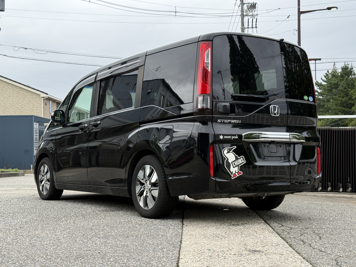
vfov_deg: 30.3
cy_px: 134
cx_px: 178
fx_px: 494
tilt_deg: +2.4
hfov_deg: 39.7
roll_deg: +1.3
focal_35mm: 48
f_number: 1.78
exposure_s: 1/917
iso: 100
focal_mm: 6.76
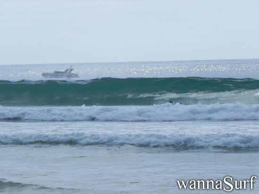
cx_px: 130
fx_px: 1587
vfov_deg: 7.0
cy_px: 97
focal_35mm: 212
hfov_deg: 9.3
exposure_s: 1/776
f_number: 8
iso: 160
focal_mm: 37.7
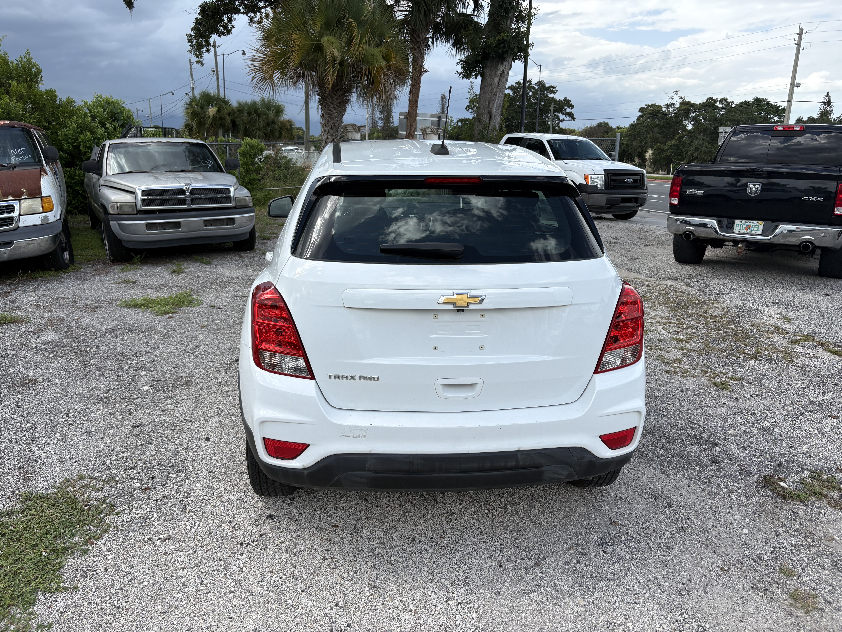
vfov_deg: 53.1
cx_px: 421
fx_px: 632
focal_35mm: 26
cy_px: 316
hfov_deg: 67.3
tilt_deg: -13.5
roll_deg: -0.1
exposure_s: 1/1626
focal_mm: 5.96
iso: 50
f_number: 1.6
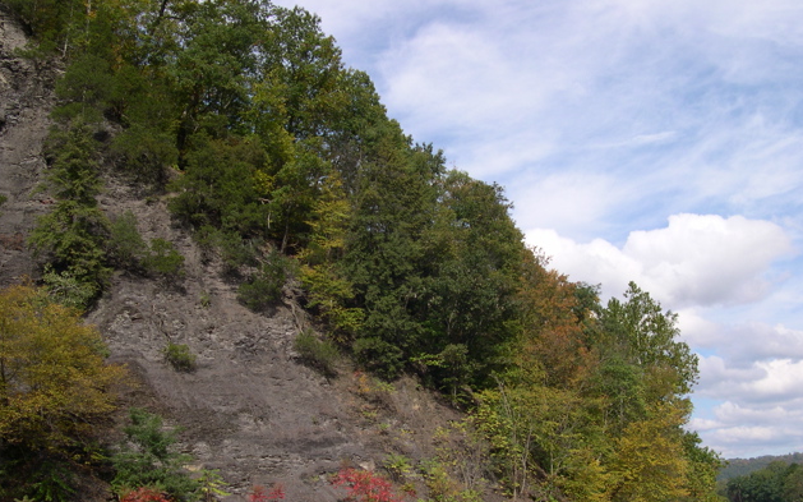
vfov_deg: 31.2
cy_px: 303
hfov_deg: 48.2
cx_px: 397
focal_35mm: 41
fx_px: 897
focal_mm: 8
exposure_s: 1/157
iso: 100
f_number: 7.6
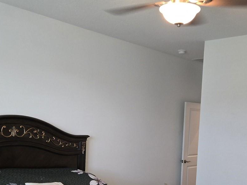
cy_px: 159
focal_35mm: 47
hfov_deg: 40.4
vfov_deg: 29.8
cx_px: 140
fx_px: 335
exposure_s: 1/60
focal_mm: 5.4
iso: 100
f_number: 1.8
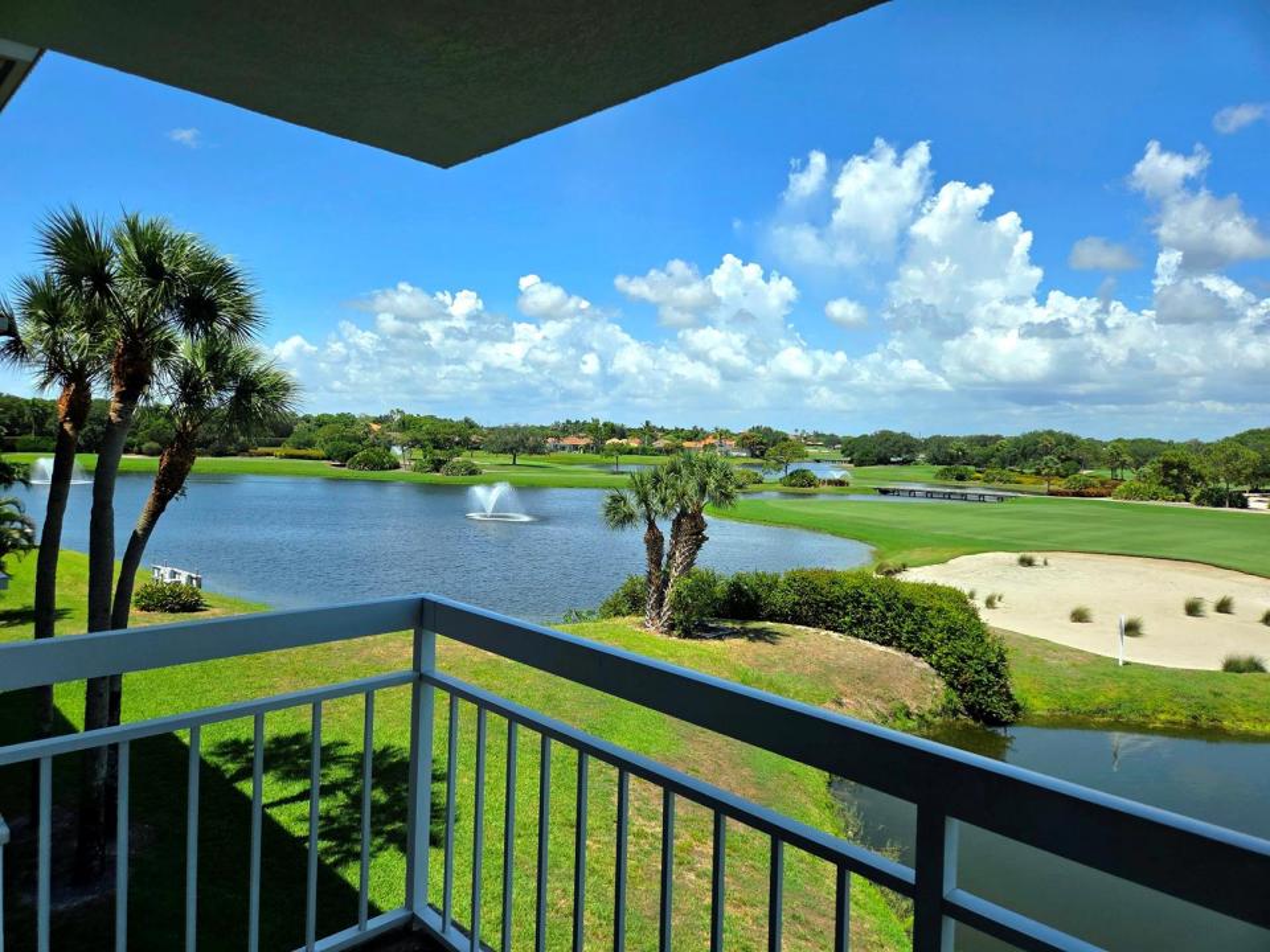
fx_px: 844
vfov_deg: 58.9
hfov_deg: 73.9
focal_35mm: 23
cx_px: 635
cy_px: 476
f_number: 1.8
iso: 80
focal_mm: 5.4
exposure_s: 1/10000
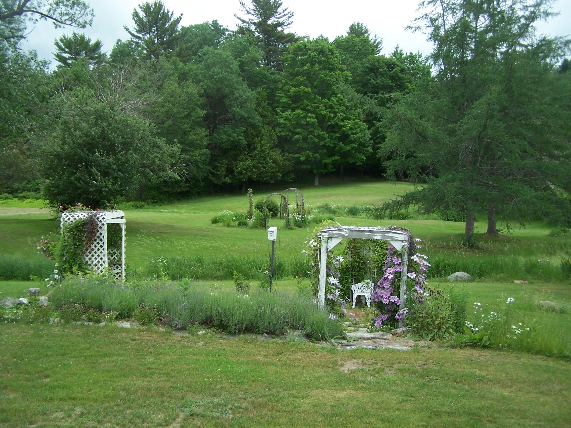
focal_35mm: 38
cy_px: 214
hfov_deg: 49.0
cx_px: 286
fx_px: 627
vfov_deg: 37.7
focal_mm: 6.3
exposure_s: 1/500
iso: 80
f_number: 2.8
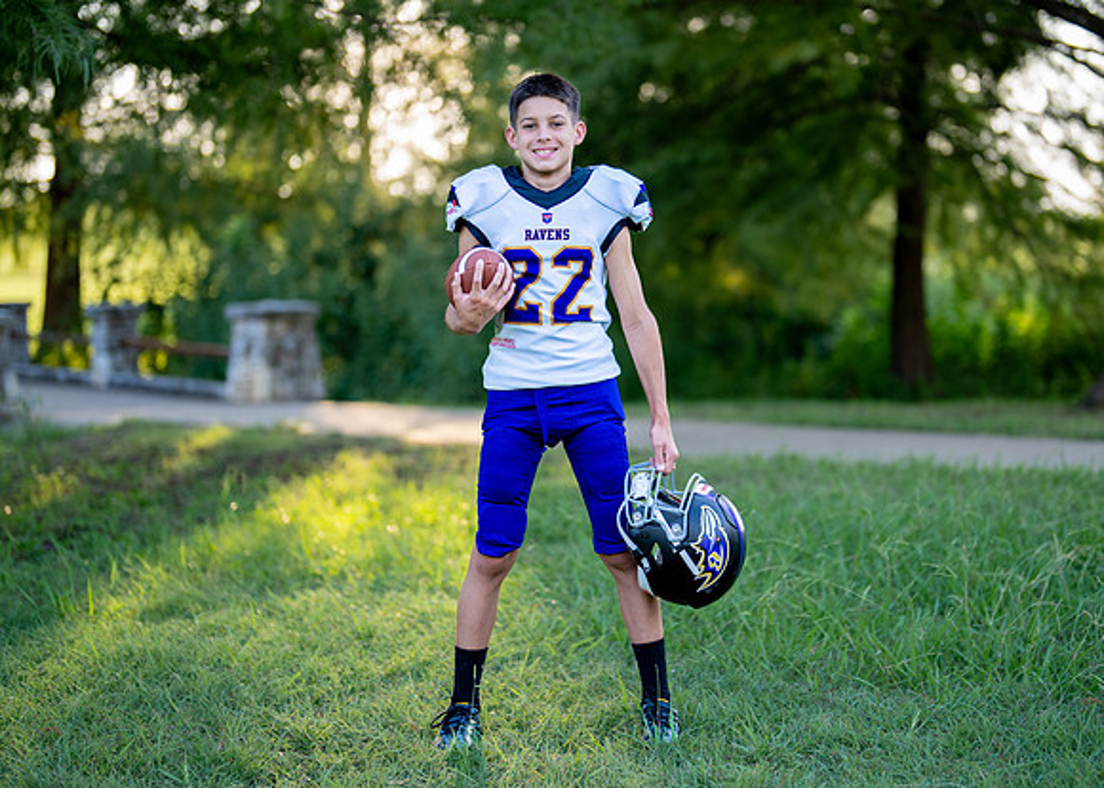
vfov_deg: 22.3
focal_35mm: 64
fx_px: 1994
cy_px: 358
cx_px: 605
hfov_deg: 30.9
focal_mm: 50
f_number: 1.2
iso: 125
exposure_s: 1/1000
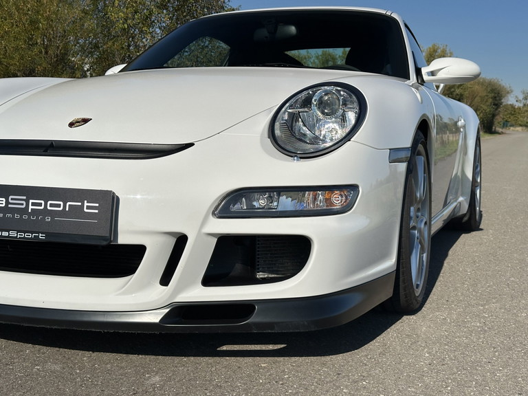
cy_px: 198
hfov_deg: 39.7
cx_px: 264
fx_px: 732
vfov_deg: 30.3
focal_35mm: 48
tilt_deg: -5.2
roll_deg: -2.2
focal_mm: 6.86
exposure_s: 1/5000
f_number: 1.78
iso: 64
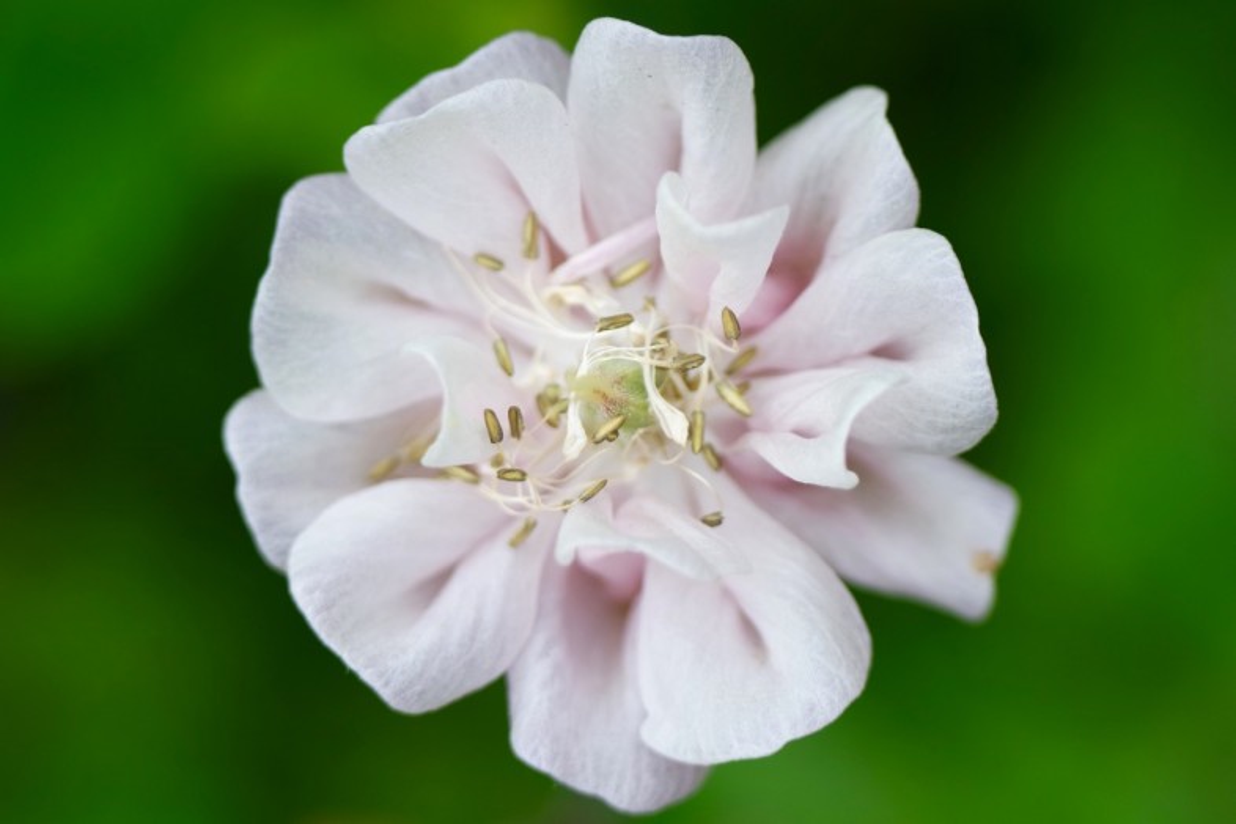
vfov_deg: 11.9
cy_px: 412
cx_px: 618
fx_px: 3948
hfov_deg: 17.8
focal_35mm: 115
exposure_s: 1/125
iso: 200
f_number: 4.5
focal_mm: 75
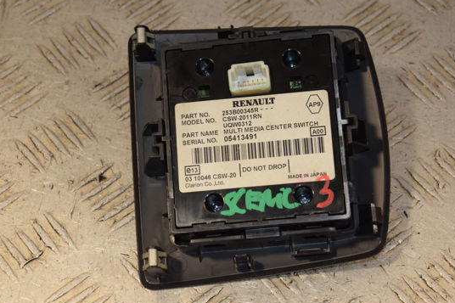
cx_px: 216
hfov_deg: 18.4
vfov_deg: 12.3
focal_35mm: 111
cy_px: 129
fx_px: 1402
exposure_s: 1/200
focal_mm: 62
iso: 800
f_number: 8
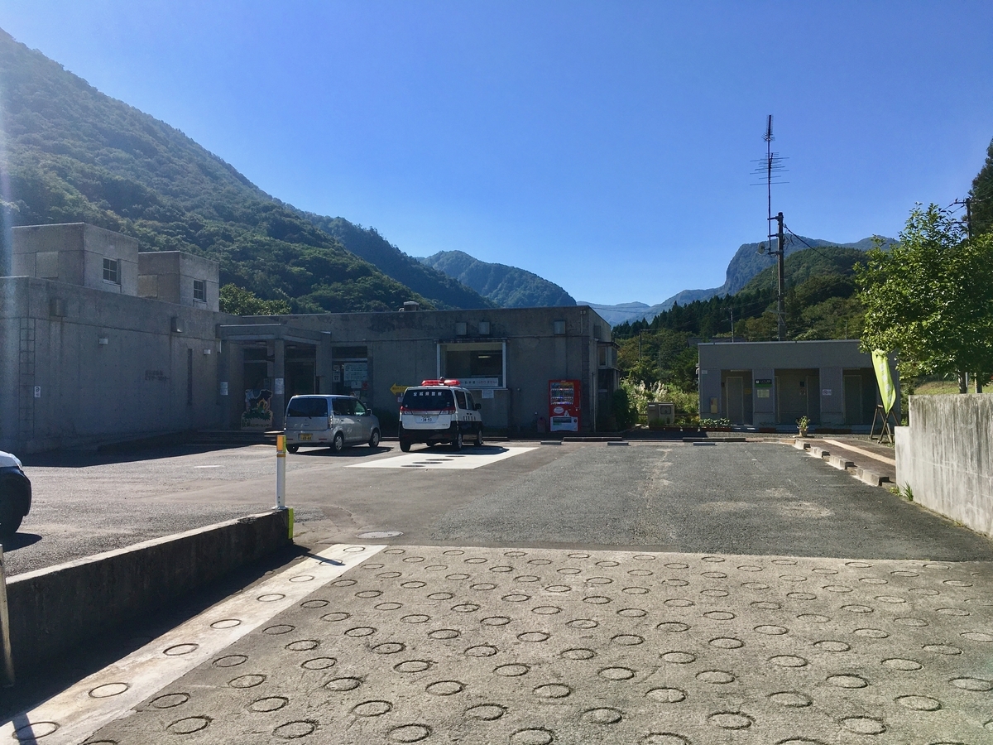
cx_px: 496
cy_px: 372
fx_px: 832
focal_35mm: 29
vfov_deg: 48.2
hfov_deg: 61.7
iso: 25
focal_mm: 4.15
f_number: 2.2
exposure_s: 1/2262
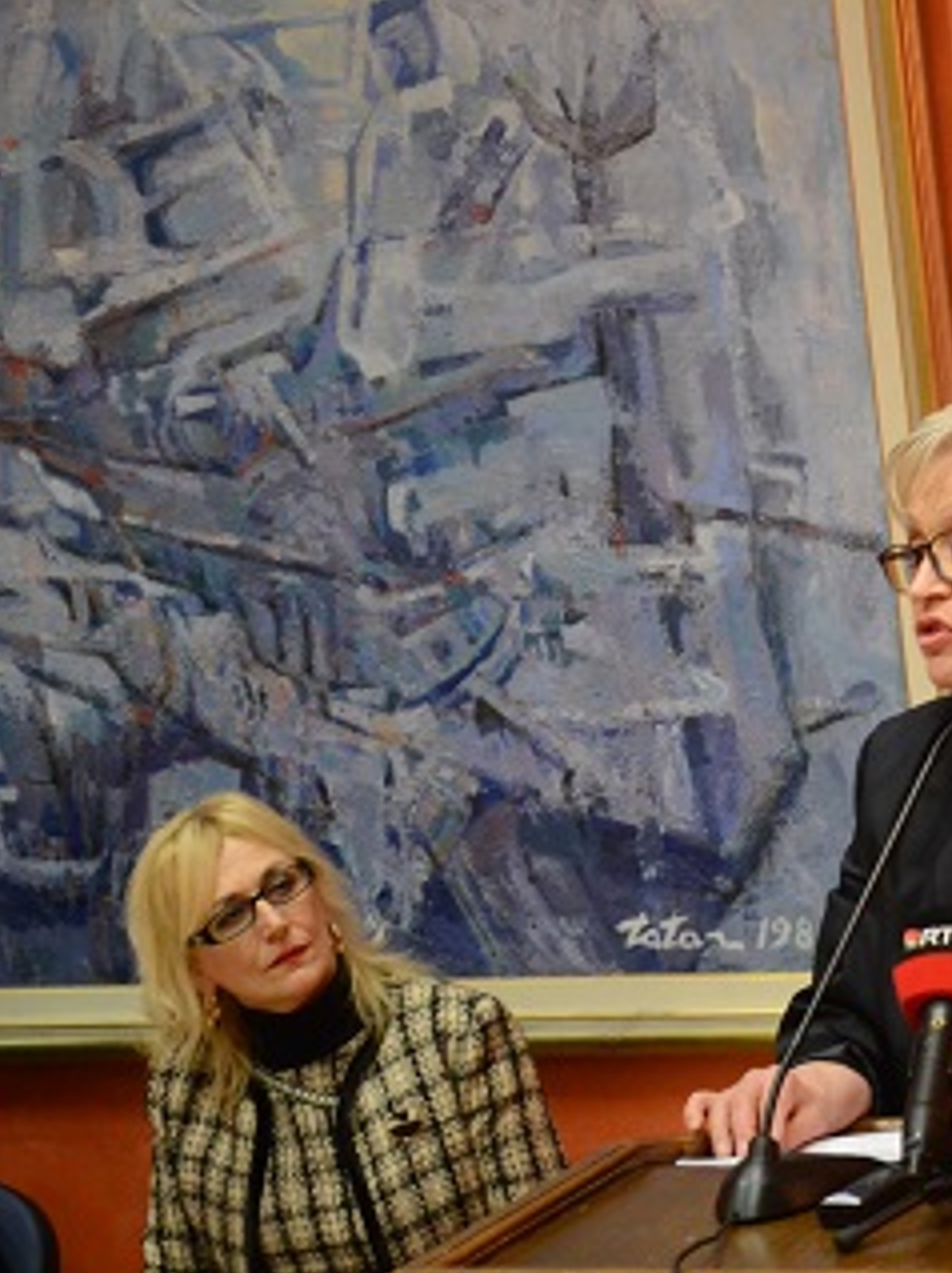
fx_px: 4581
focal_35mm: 125
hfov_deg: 11.7
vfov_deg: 15.8
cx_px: 960
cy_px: 663
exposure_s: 1/80
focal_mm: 55
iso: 3200
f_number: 5.6
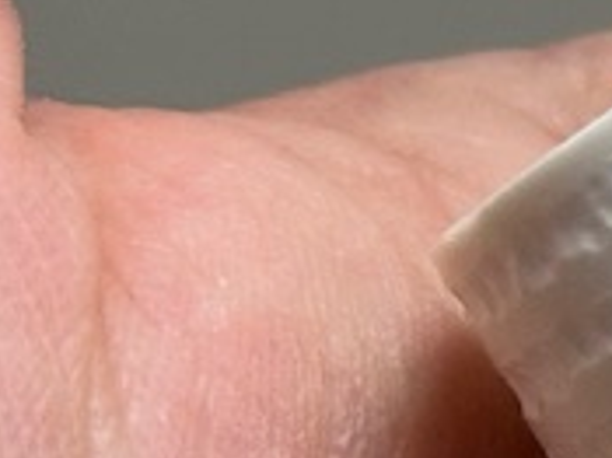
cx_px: 2116
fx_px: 6219
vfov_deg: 4.2
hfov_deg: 5.2
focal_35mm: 352
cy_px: -59
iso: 80
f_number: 1.78
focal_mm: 6.86
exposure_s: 1/121
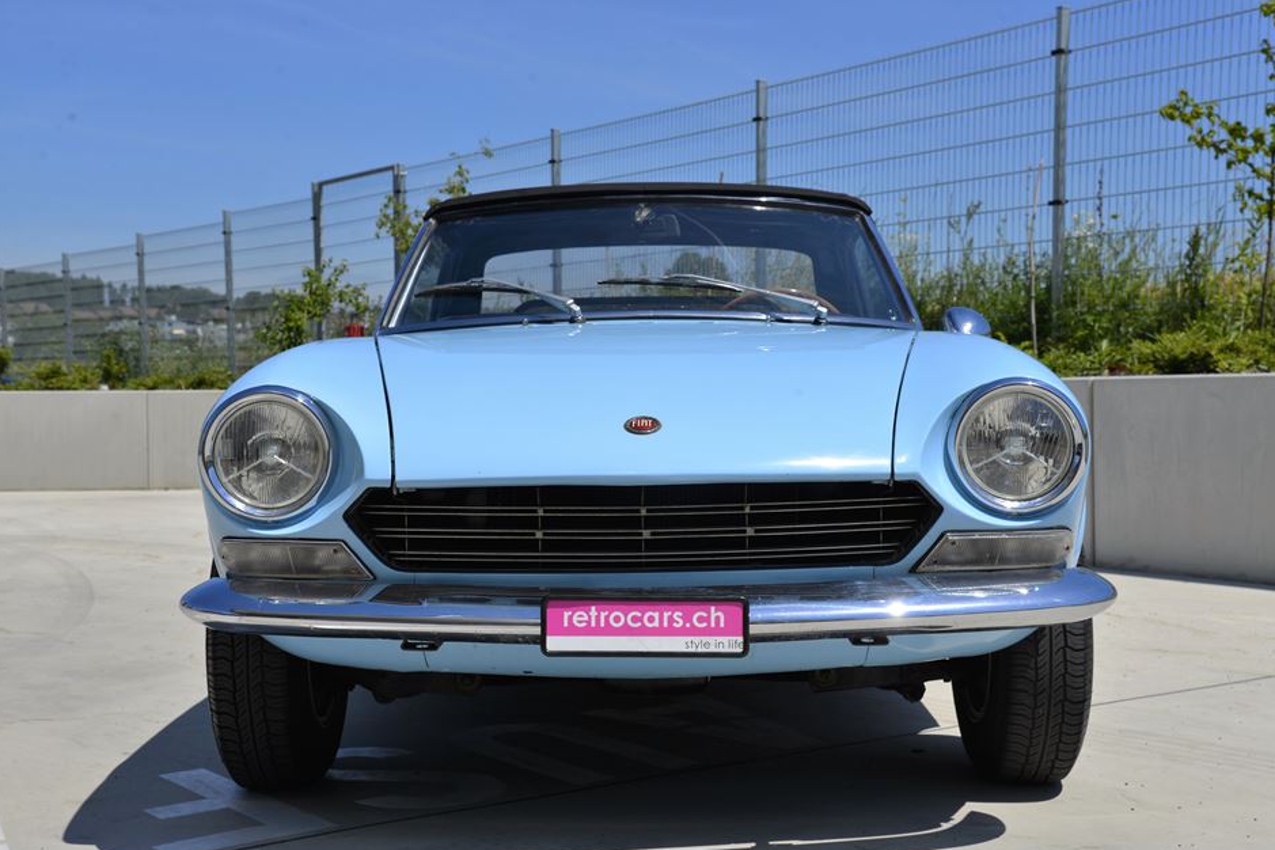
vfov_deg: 27.5
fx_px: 1735
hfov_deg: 40.3
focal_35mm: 49
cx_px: 646
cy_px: 432
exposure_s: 1/320
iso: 100
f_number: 9
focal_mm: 48
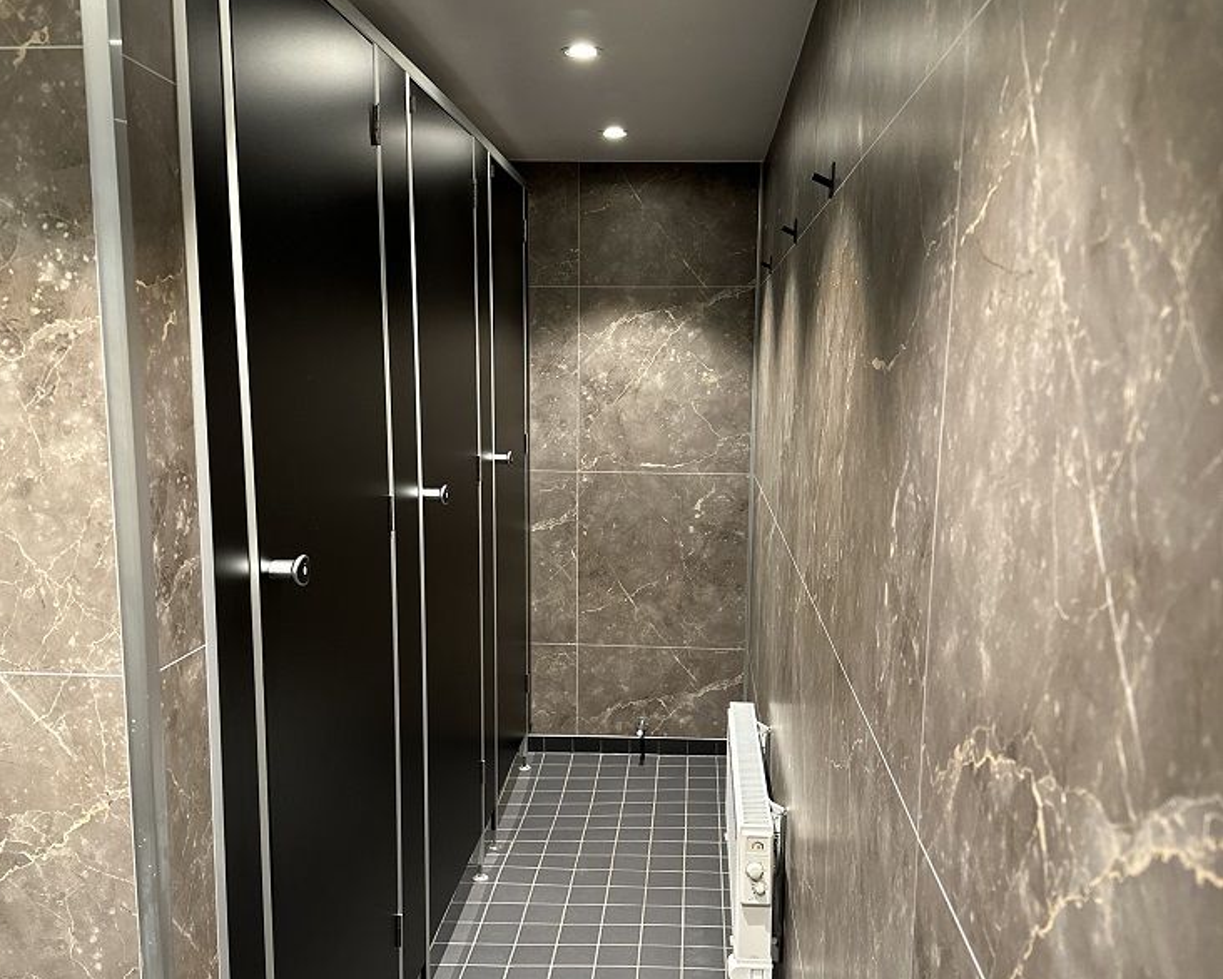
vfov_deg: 45.7
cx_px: 600
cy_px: 563
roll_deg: -0.7
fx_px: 1159
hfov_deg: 55.6
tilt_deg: -9.1
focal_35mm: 32
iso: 400
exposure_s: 1/50
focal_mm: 6.86
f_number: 1.78
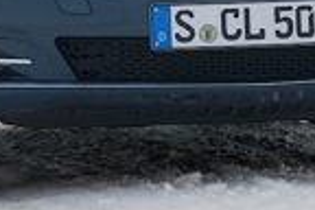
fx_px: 11628
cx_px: 230
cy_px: -159
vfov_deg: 1.0
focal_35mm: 1329
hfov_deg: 1.6
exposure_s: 1/80
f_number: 18
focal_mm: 300
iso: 100
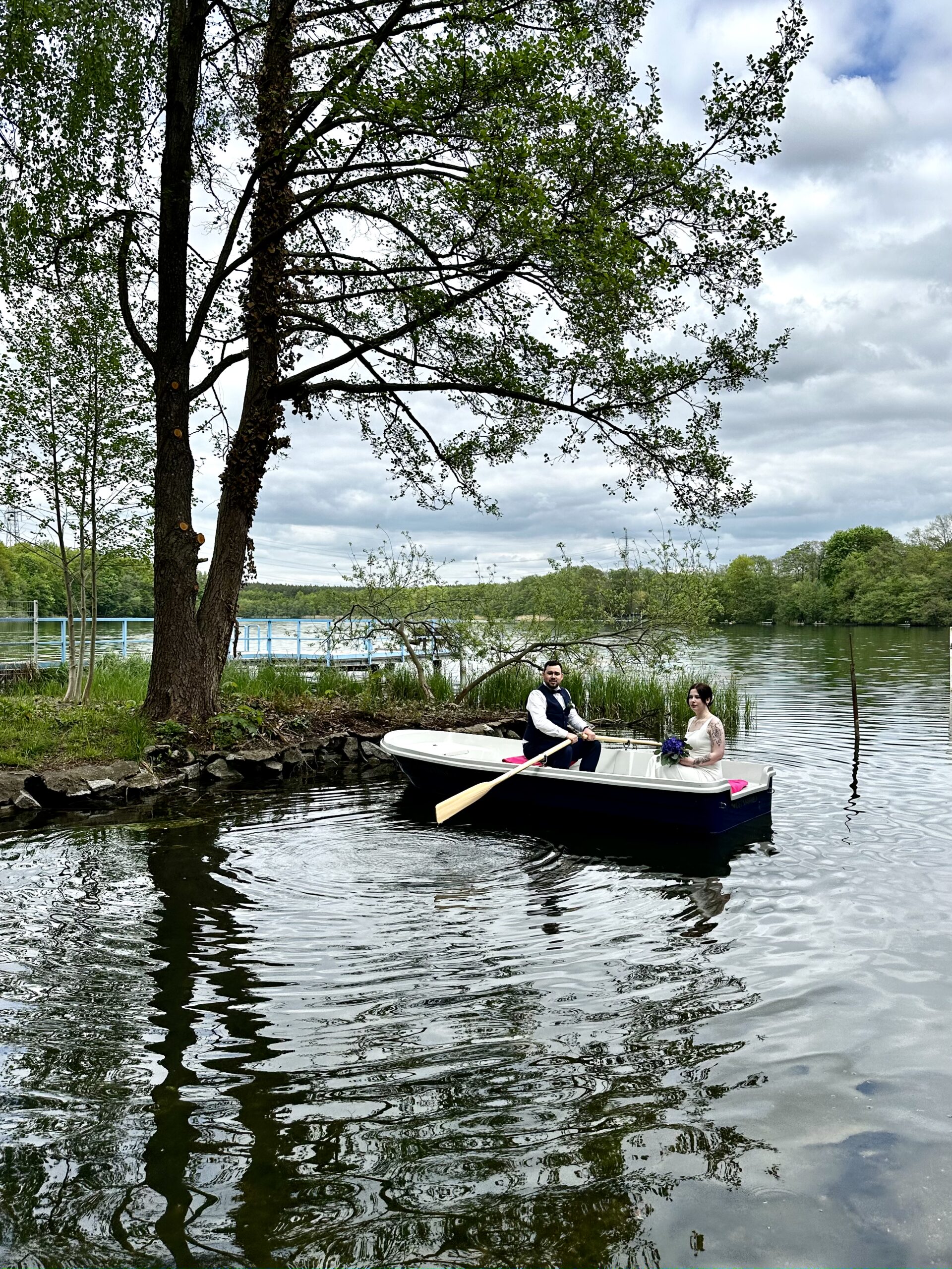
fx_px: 880
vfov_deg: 71.6
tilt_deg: -0.1
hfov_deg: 56.8
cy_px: 634
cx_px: 476
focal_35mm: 24
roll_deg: -1.1
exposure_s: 1/4016
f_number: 1.78
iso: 80
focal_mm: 6.86
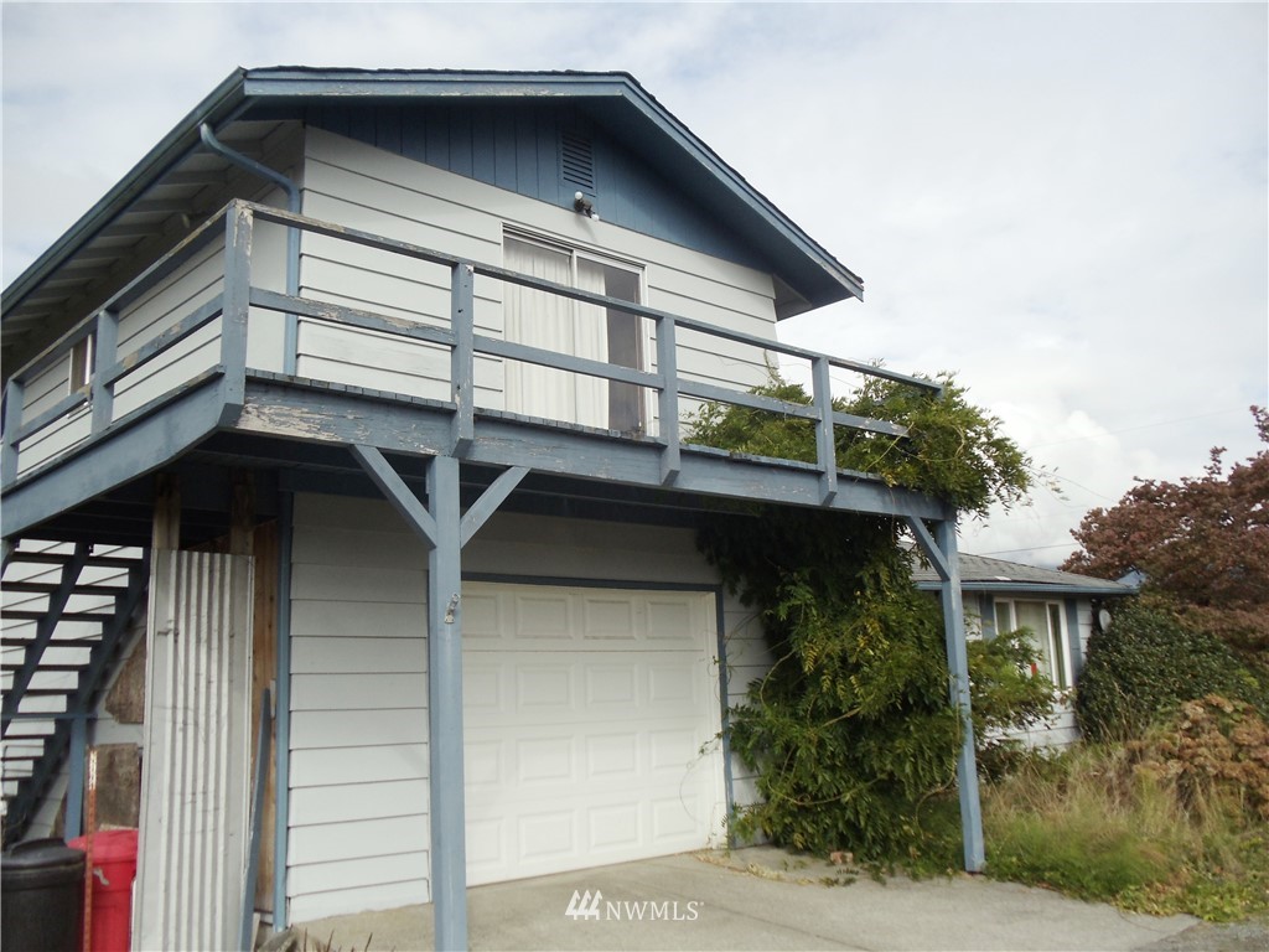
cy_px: 476
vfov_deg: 32.9
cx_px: 634
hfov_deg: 42.9
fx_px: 1613
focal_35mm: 44
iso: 100
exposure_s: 1/320
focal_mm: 6
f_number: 7.1
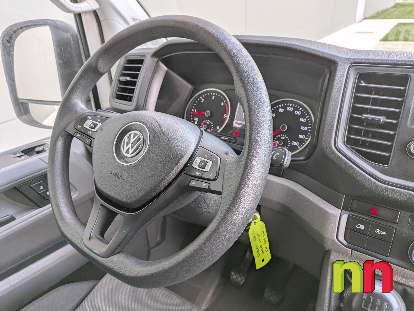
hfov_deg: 71.6
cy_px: 156
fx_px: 287
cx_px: 207
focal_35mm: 24
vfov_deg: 56.8
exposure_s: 1/3200
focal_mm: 6.86
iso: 80
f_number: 1.8
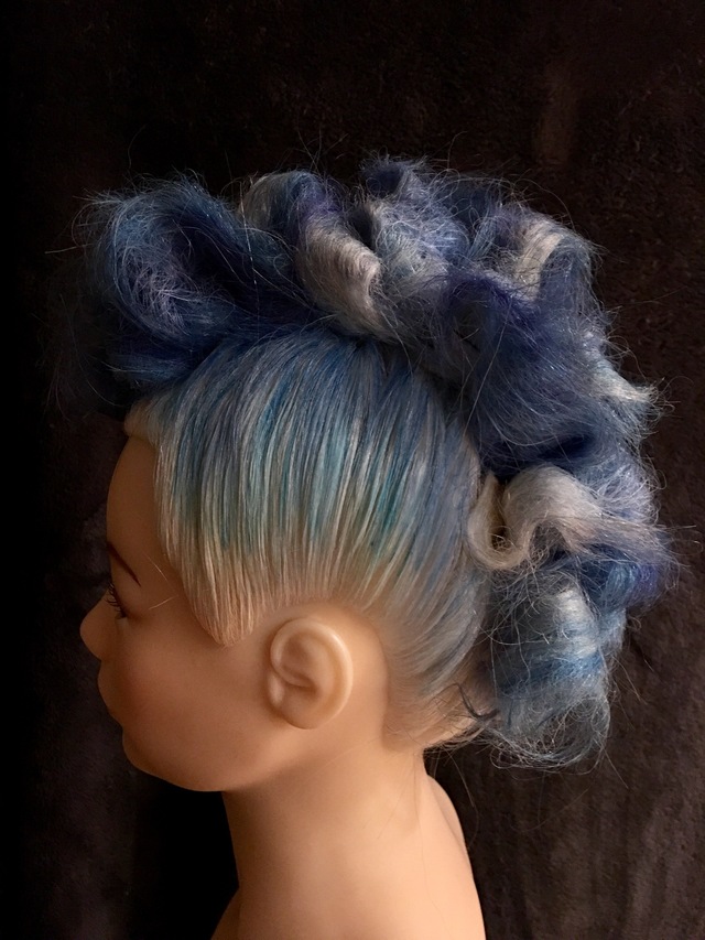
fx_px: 787
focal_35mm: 29
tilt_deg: -12.1
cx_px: 352
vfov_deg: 61.7
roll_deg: +0.1
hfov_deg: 48.2
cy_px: 470
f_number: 2.2
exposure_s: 1/4
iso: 64
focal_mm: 4.15
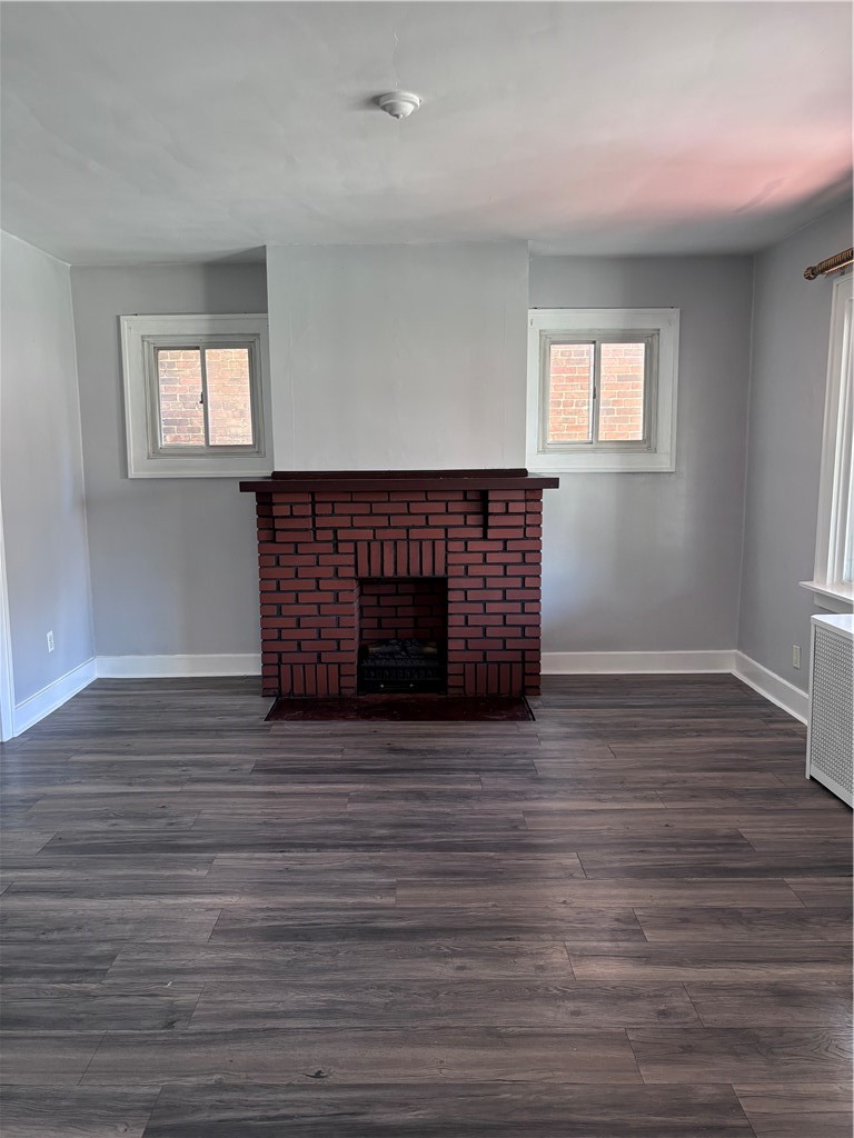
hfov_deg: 53.1
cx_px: 427
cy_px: 569
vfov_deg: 67.3
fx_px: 855
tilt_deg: -7.0
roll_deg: +0.7
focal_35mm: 26
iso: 125
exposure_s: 1/74
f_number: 1.6
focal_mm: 5.96
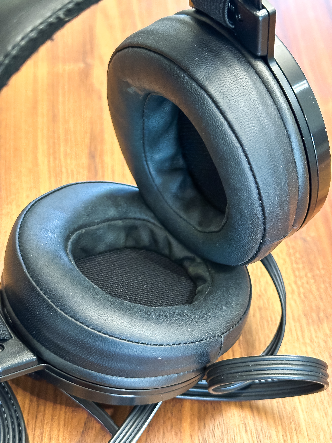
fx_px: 614
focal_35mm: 48
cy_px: 222
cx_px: 166
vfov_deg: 39.7
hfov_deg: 30.3
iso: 640
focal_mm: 6.86
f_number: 1.78
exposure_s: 1/30
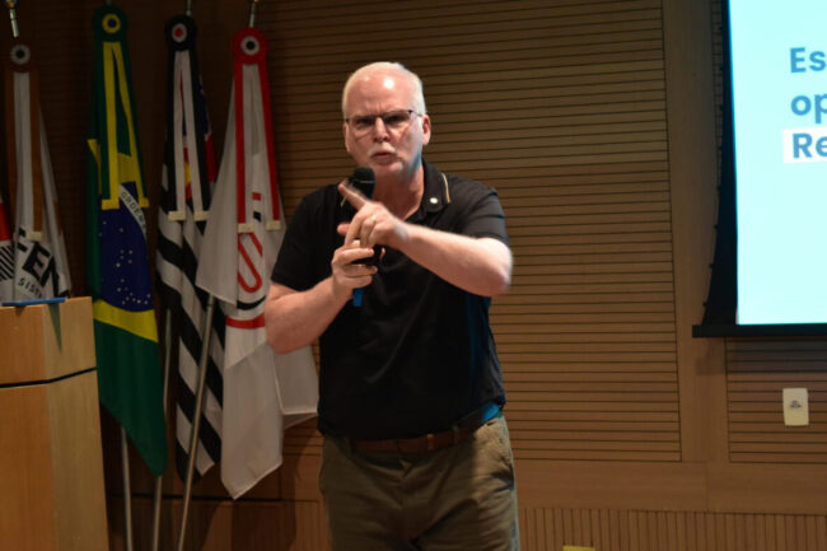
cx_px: 414
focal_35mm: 78
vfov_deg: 17.5
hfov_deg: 26.0
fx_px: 1791
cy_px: 276
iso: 1600
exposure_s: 1/13
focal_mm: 52
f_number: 5.6
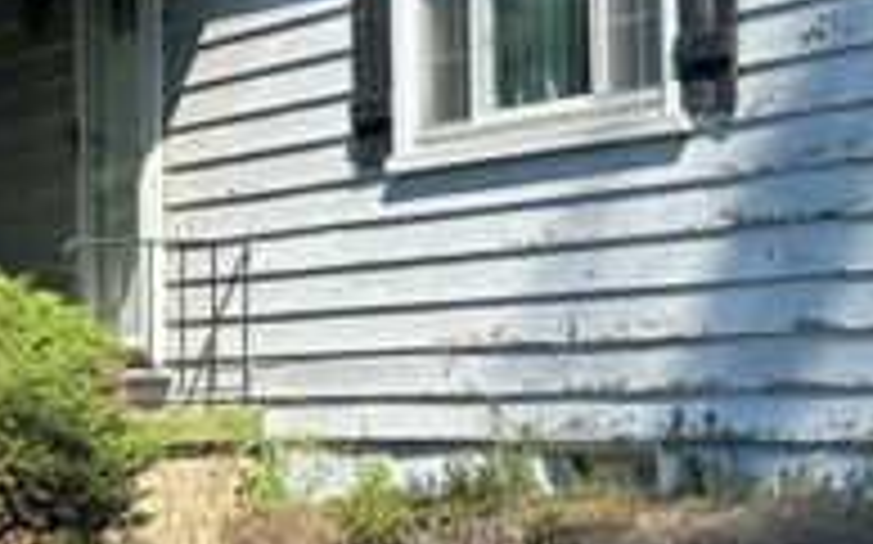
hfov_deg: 19.1
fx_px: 2497
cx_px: 954
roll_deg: +0.1
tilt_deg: +3.8
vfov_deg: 12.4
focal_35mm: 105
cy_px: 207
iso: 80
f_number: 1.78
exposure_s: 1/3058
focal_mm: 6.86
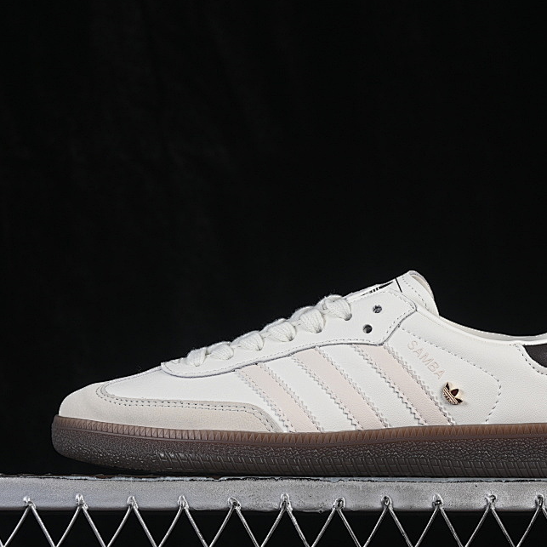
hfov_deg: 16.2
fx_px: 1913
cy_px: 287
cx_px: 350
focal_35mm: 107
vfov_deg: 16.3
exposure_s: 1/80
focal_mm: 50
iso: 160
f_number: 8
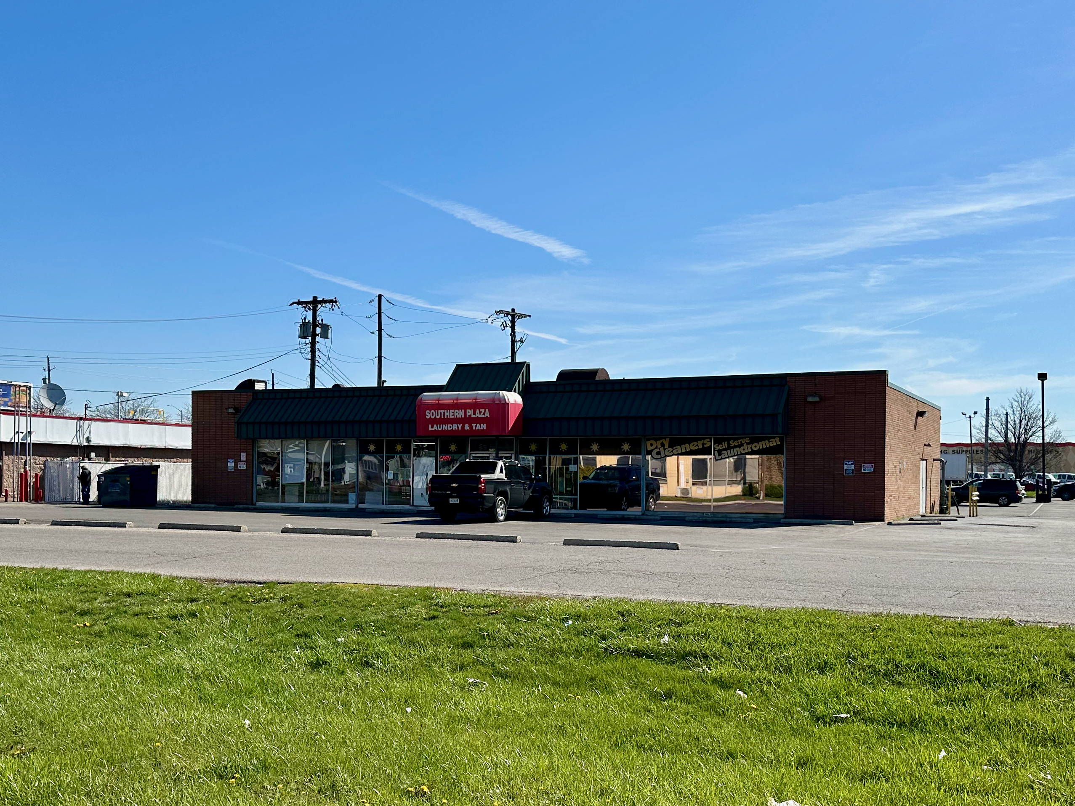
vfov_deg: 56.8
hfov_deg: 71.6
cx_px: 538
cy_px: 403
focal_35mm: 24
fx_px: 745
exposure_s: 1/7576
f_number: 1.78
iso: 80
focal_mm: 6.86
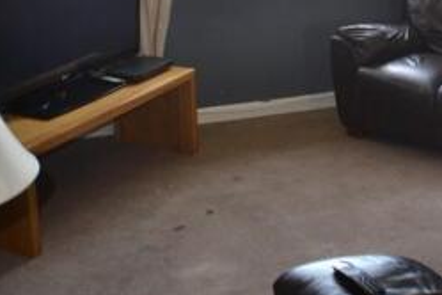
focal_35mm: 79
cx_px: 461
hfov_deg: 24.3
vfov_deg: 16.7
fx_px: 970
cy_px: -38
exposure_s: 1/60
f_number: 3.8
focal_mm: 20
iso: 400
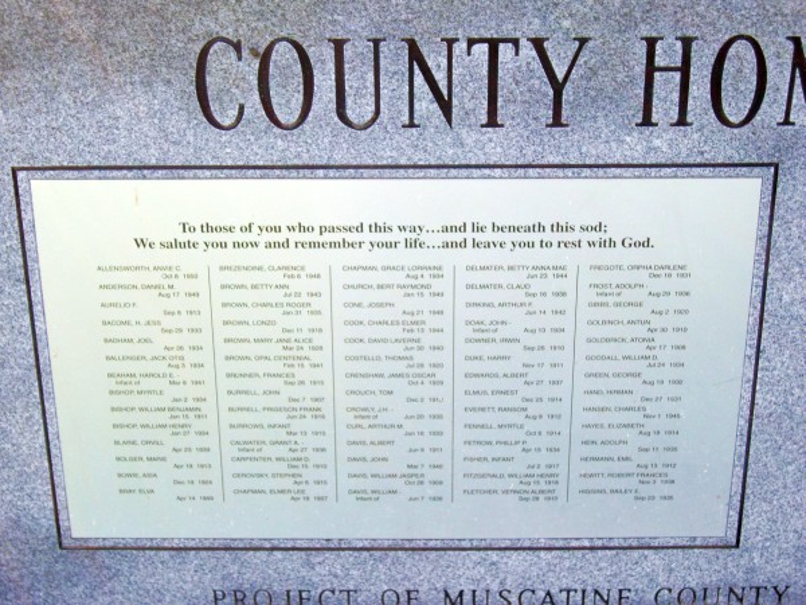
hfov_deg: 25.0
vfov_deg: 18.9
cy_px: 302
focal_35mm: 78
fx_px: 1816
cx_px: 403
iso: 200
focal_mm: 16.3
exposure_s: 1/100
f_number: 4.3
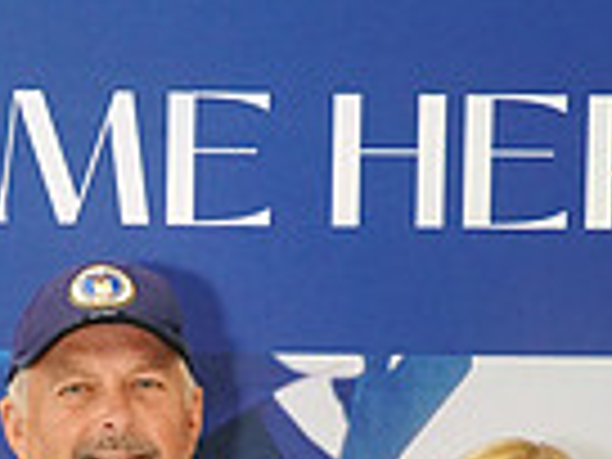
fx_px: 3377
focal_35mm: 191
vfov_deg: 7.4
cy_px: 968
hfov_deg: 10.3
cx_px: 220
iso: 1600
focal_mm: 40
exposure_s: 1/100
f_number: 8
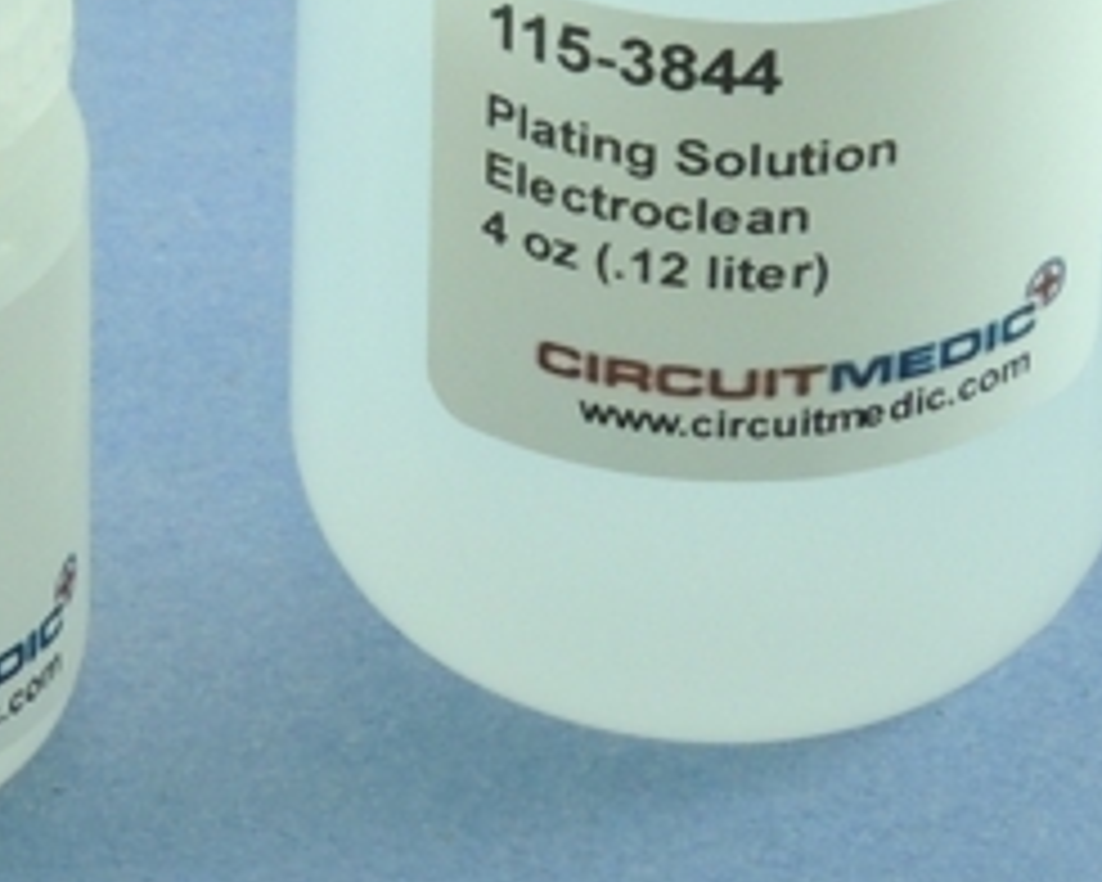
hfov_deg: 10.8
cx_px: 283
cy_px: -112
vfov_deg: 8.6
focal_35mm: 179
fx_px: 5838
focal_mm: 13.3
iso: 400
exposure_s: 1/60
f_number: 6.2
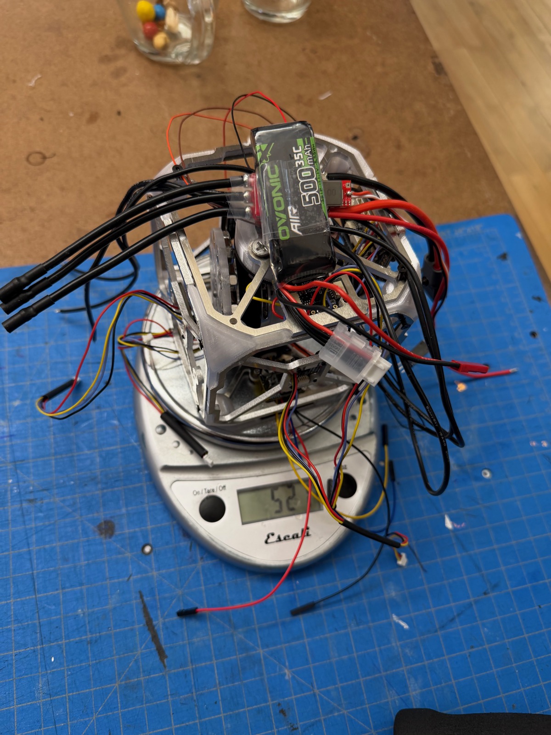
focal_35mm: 24
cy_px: 368
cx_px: 276
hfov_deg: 56.8
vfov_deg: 71.6
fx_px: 509
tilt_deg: -63.9
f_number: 1.78
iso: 125
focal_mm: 6.76
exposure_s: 1/100
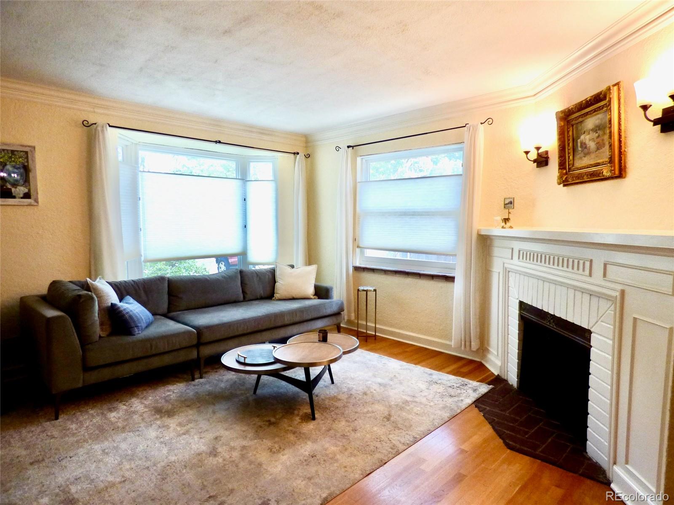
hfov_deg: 81.7
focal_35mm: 20
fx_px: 389
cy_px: 252
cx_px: 337
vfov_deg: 66.0
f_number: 2.8
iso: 160
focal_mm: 3.58
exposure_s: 1/60
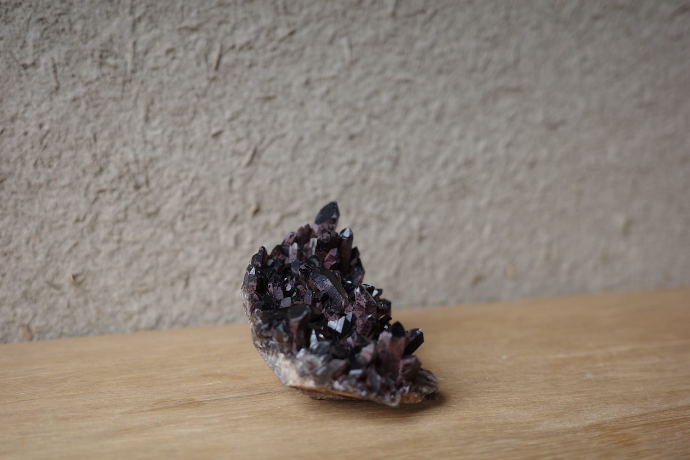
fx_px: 767
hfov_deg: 48.5
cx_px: 345
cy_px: 230
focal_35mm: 40
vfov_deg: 33.4
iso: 200
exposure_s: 1/125
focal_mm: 26
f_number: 2.8
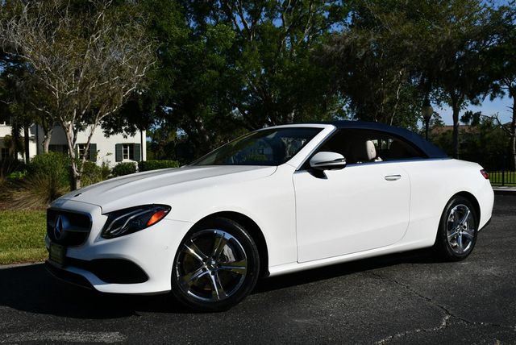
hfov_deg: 48.4
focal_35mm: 40
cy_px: 172
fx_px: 574
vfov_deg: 33.5
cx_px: 258
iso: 100
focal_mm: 20
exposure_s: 1/400
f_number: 10
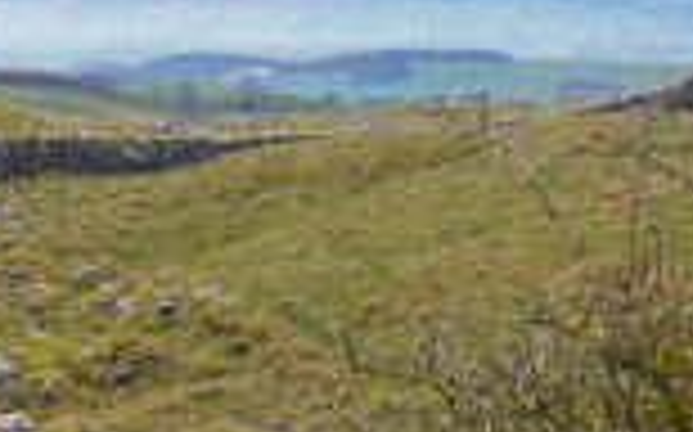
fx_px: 5398
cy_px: 673
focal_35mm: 286
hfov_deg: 7.2
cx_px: -495
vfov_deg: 4.6
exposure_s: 1/60
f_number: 8
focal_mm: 36
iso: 100
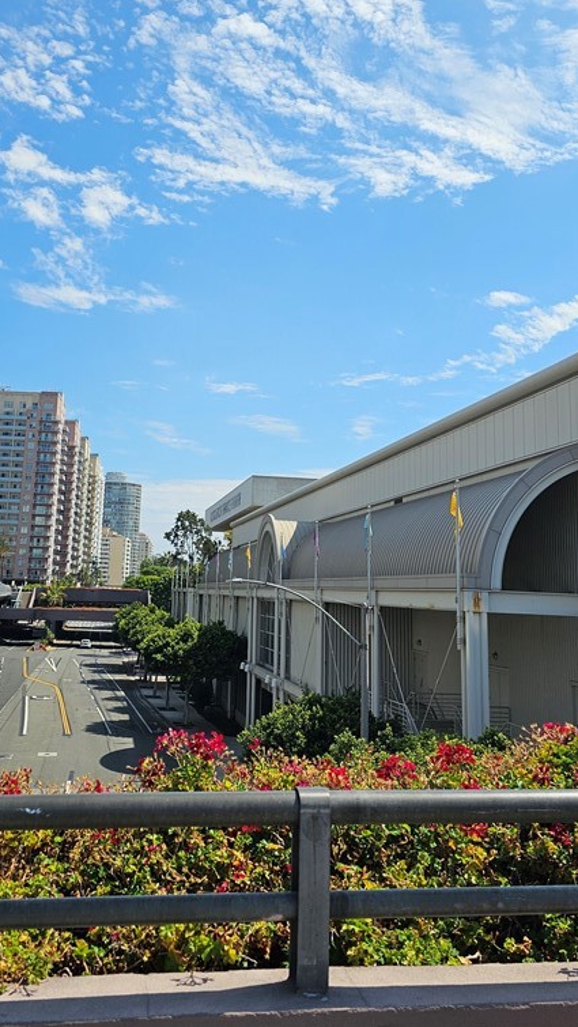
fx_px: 926
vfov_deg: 57.7
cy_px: 424
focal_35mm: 34
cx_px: 237
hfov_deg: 34.6
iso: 10
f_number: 1.7
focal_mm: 6.3
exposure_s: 1/1307
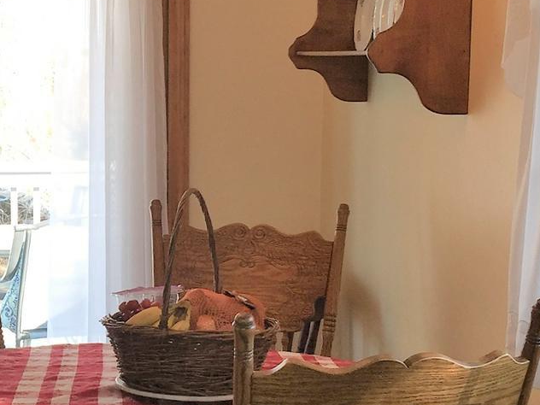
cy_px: 192
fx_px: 1466
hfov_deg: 20.3
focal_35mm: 94
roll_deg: -0.9
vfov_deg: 15.7
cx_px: 12
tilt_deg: -4.7
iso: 32
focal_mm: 4.15
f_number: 2.2
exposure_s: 1/58
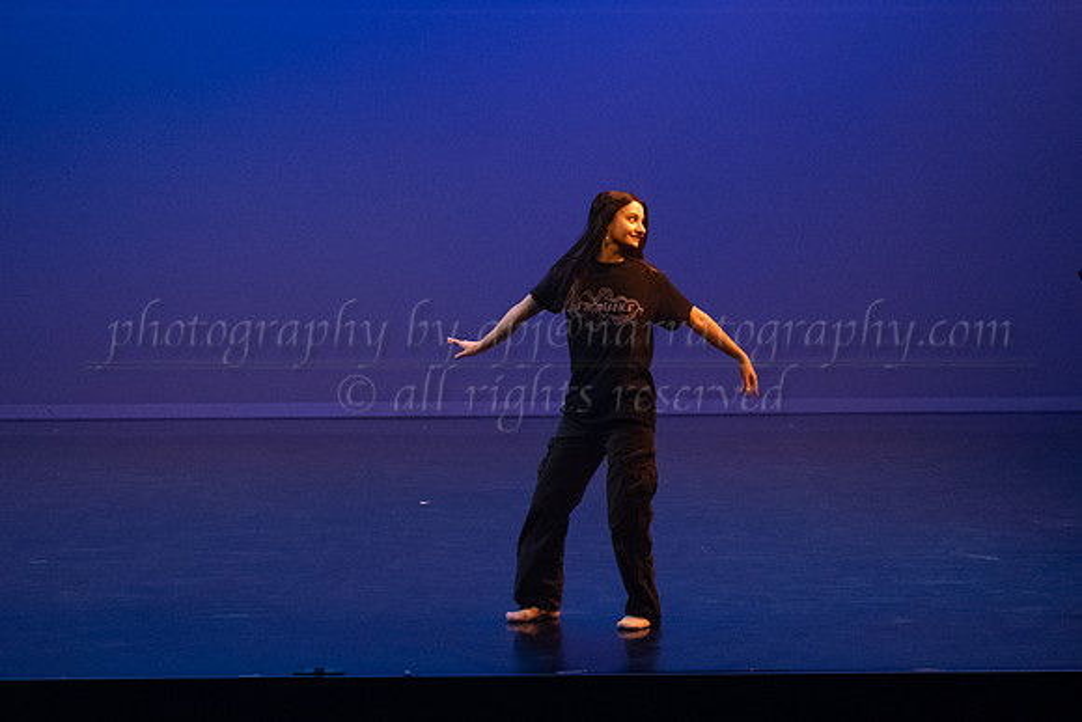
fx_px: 3309
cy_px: 373
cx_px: 534
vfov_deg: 12.4
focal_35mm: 110
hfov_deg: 18.6
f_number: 4.5
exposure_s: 1/400
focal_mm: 75
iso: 4000
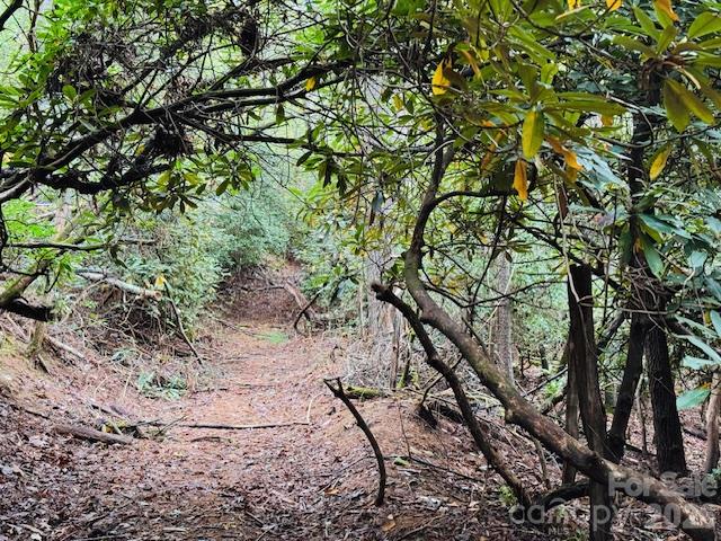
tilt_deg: +5.0
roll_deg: +5.0
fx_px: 1000
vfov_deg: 30.3
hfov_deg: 39.7
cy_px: 270
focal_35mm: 48
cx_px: 360
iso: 200
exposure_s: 1/60
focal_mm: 6.76
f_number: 1.78
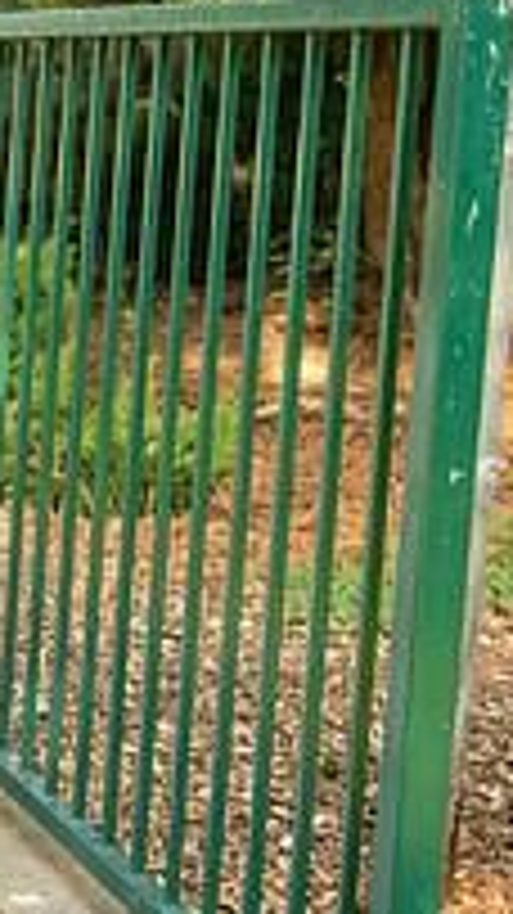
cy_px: 304
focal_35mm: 102
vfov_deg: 20.9
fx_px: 2470
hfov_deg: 11.0
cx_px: -441
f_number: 3.5
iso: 320
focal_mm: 34
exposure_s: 1/500
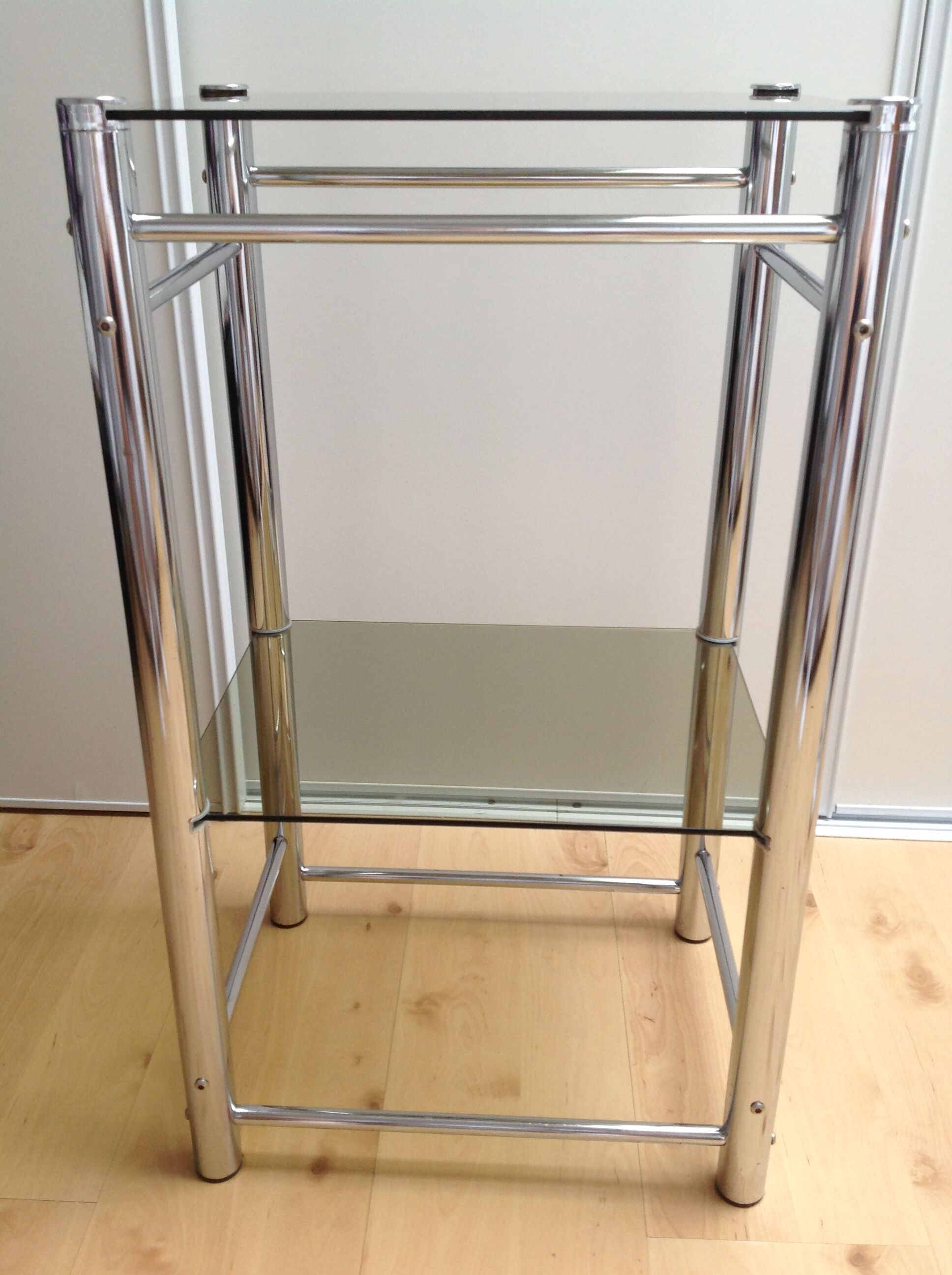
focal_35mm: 35
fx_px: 1287
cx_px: 476
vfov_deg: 52.7
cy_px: 638
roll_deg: +0.2
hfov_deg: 40.6
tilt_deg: -25.9
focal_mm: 4.28
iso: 64
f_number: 2.4
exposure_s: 1/15
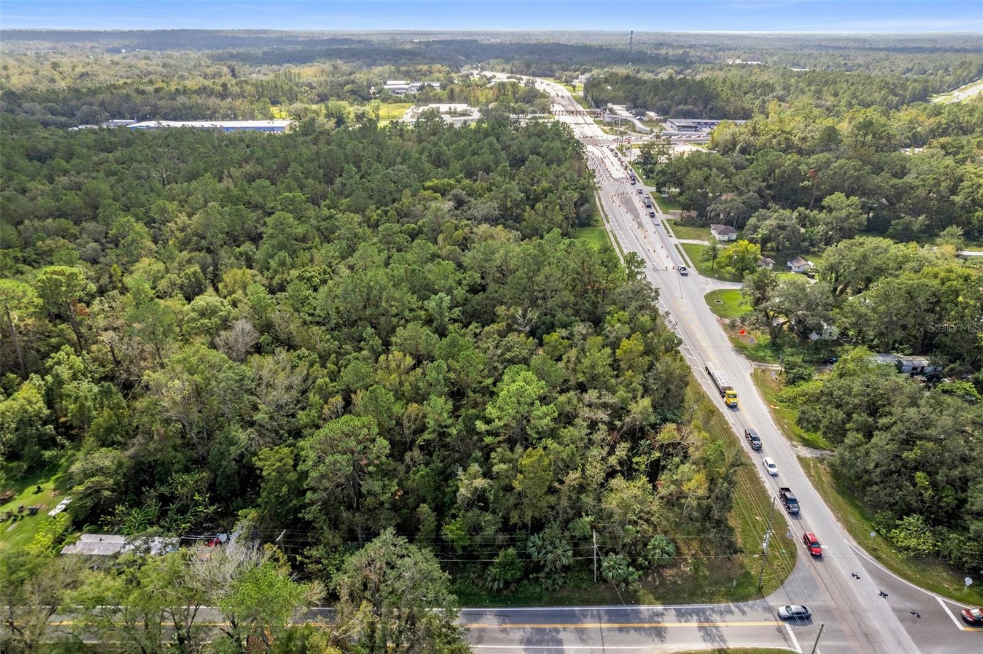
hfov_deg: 78.6
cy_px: 327
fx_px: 600
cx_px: 492
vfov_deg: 57.2
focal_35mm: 22
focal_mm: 8.38
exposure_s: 1/640
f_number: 2.8
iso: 130
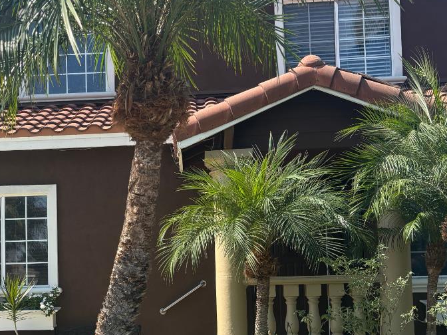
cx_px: 106
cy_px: 259
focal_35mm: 58
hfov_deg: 32.5
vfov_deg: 24.9
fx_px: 749
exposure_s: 1/1695
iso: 50
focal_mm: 5.96
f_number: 1.6
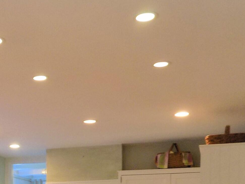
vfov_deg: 18.7
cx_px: -17
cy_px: 262
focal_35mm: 71
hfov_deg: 25.6
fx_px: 503
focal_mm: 4
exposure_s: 1/30
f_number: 3.1
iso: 125
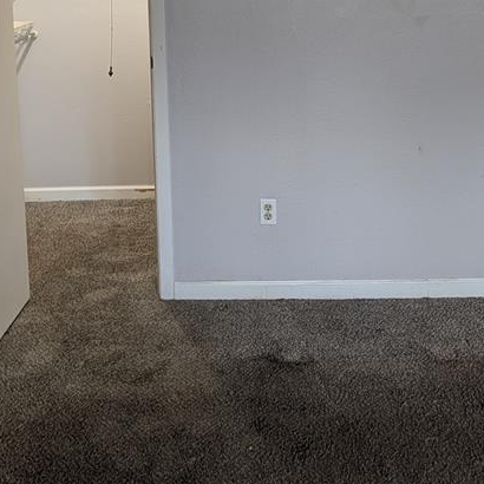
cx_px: 175
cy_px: 76
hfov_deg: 32.0
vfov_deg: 31.1
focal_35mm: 53
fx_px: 838
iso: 51
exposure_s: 1/40
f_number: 1.68
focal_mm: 6.9
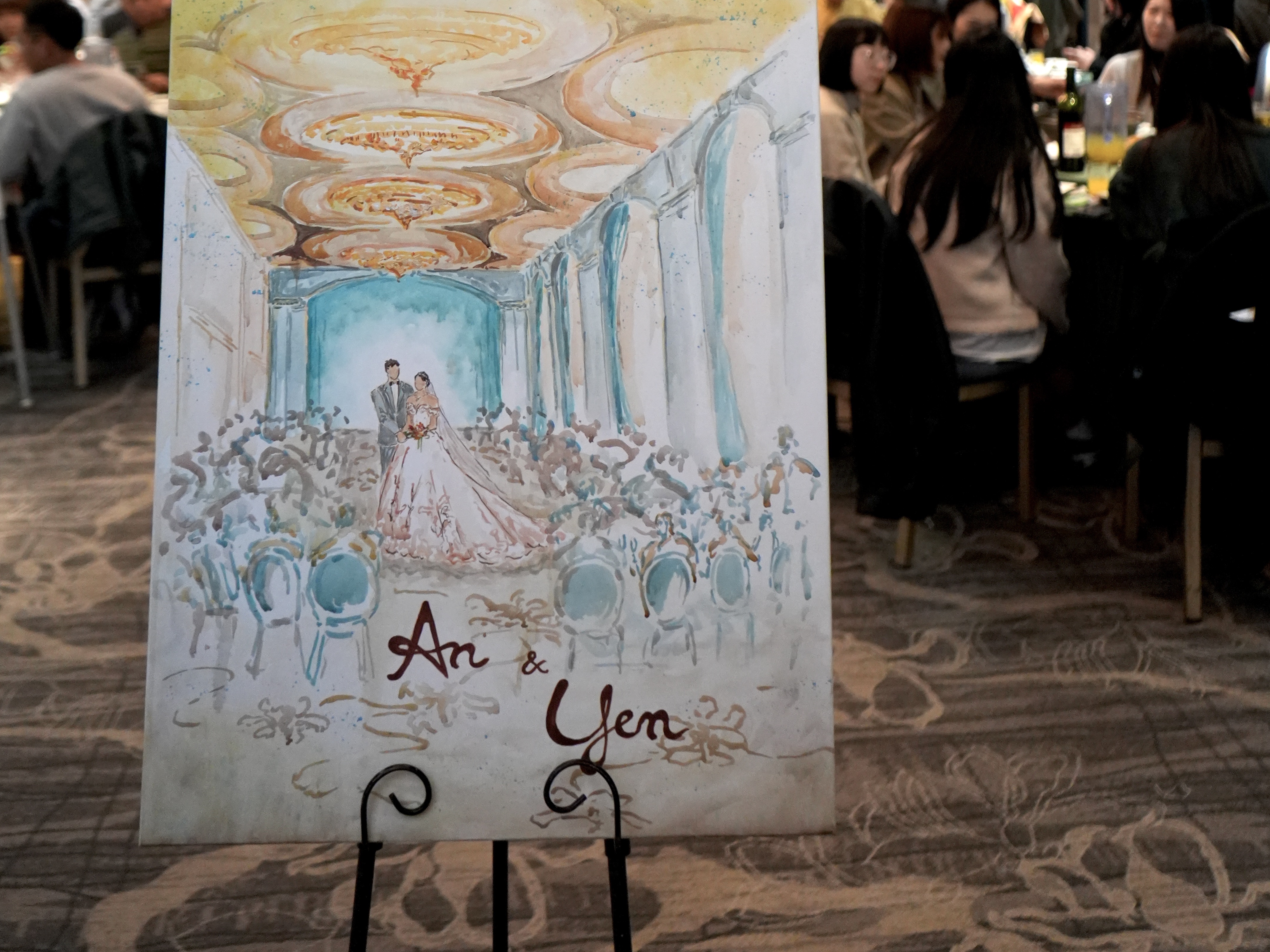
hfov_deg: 42.9
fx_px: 1614
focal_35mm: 44
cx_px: 619
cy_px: 33
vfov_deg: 30.8
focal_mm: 28
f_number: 3.5
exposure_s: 1/160
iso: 4000
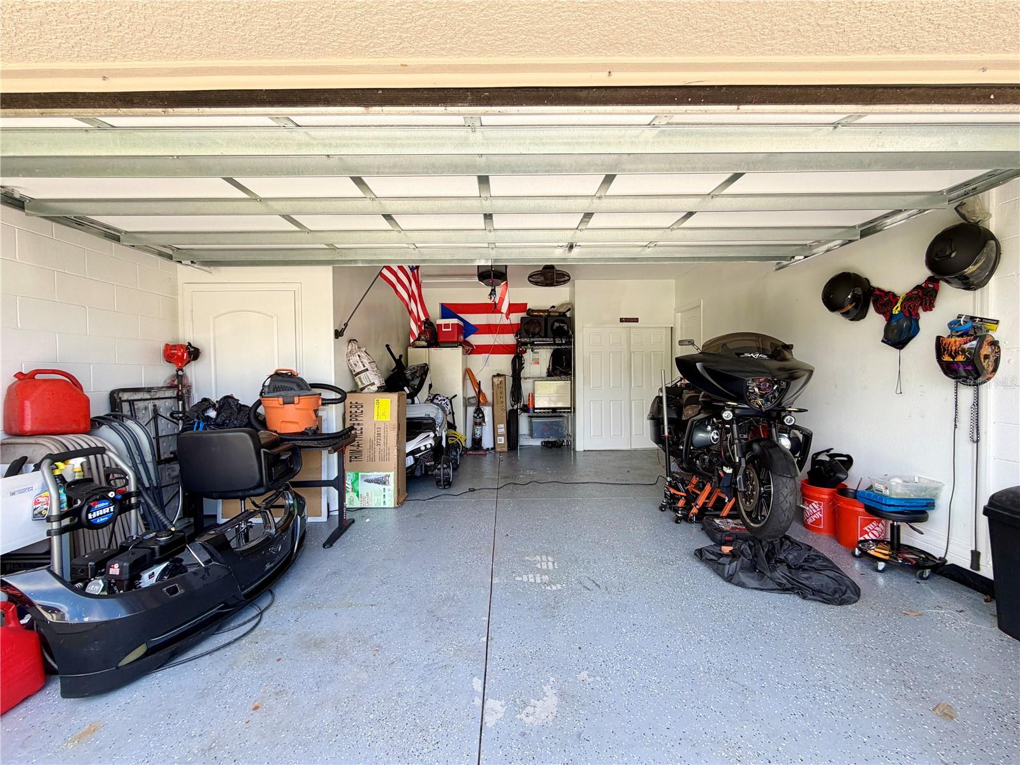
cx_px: 510
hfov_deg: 102.1
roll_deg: +1.0
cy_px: 382
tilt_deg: -1.2
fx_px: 413
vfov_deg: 85.7
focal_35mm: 14
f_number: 2.2
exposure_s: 1/224
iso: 40
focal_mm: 2.22
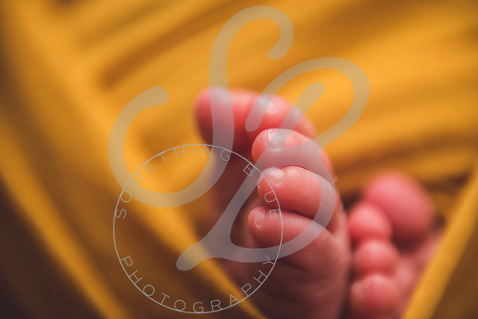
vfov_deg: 19.5
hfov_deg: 28.8
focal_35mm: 70
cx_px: 239
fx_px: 930
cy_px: 160
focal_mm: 70
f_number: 2.8
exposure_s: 1/200
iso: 200
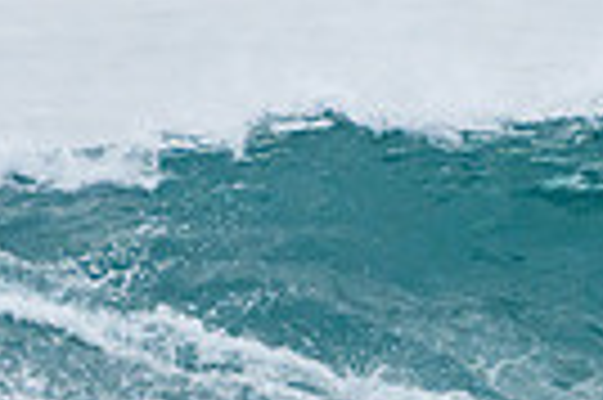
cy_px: 434
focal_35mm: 2387
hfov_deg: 0.9
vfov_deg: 0.6
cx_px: 615
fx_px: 39933
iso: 500
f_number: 5.6
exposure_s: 1/1250
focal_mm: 400
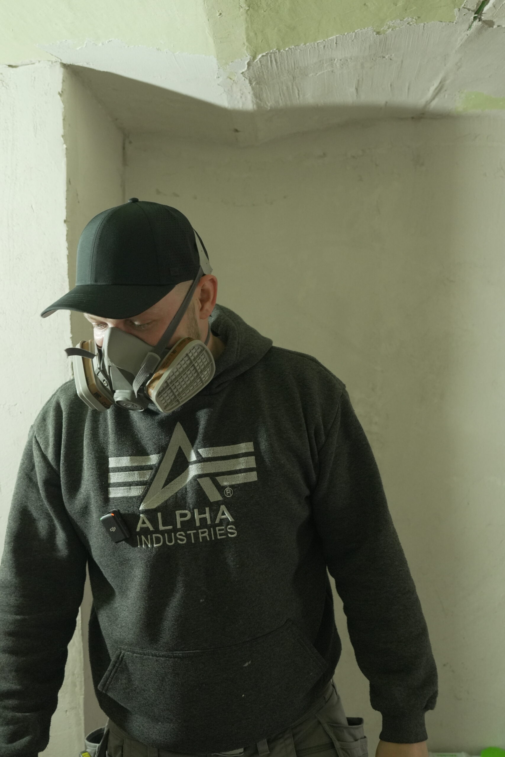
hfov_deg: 43.6
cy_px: 378
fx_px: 631
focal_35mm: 30
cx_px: 252
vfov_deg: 61.9
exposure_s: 1/100
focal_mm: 20
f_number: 3.5
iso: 2000
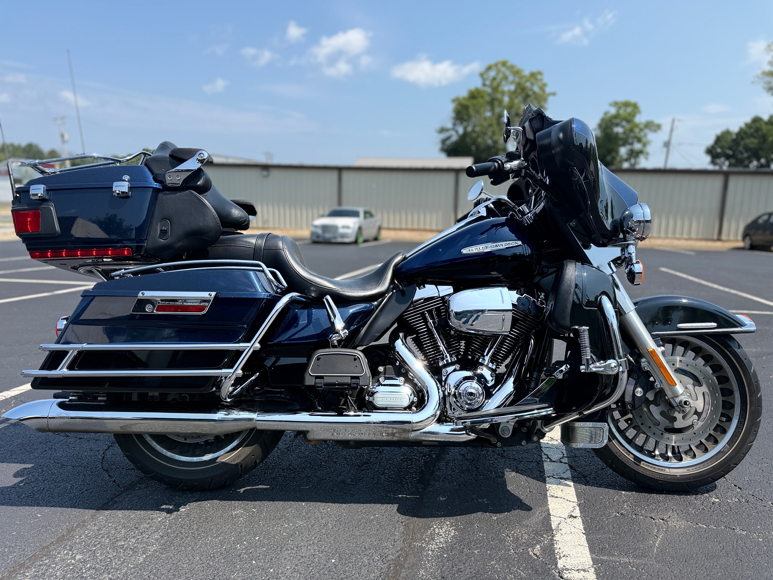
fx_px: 536
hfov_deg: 71.6
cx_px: 386
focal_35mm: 24
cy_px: 290
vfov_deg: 56.8
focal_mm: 6.76
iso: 80
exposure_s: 1/3279
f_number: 1.78
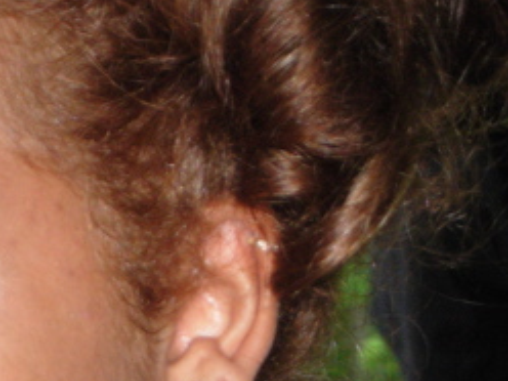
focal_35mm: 277
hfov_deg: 7.1
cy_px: 394
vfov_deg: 5.4
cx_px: 74
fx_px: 4065
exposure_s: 1/256
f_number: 4.7
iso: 200
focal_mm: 21.5
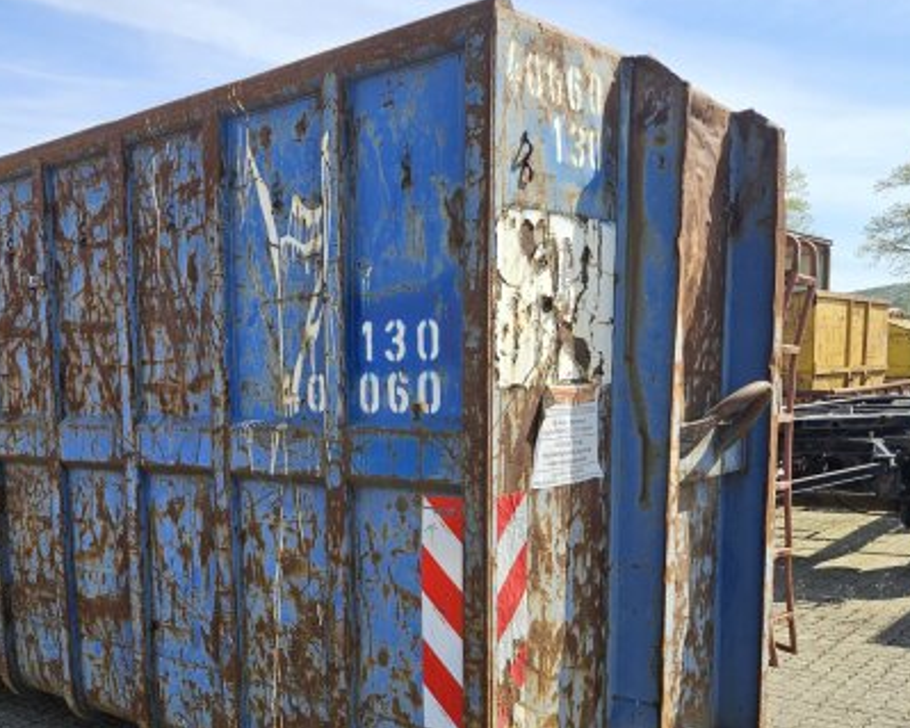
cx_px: 246
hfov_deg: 48.7
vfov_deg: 40.4
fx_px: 969
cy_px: 511
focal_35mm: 36
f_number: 1.8
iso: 25
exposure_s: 1/917
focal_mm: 5.4
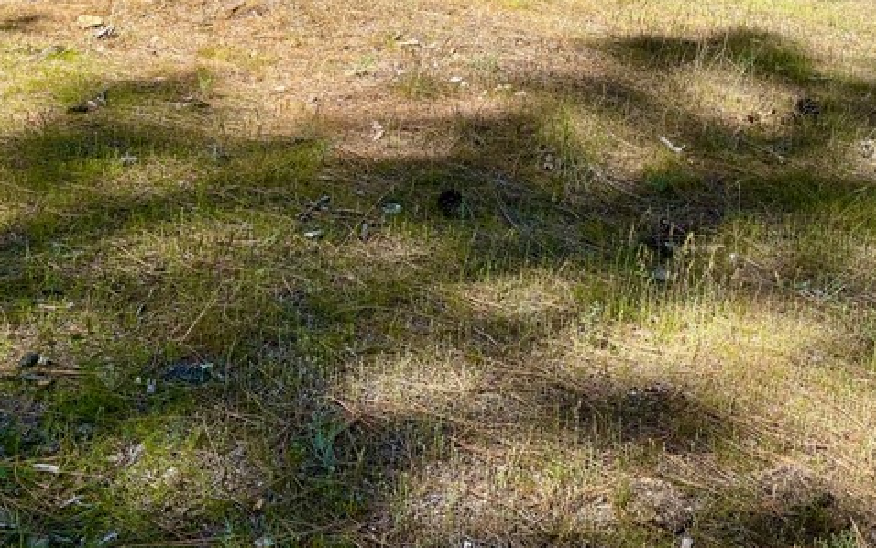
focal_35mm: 59
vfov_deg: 21.6
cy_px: 77
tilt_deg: -19.5
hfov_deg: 34.4
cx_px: 548
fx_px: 1409
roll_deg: -2.7
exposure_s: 1/1337
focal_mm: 5.96
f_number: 1.6
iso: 50
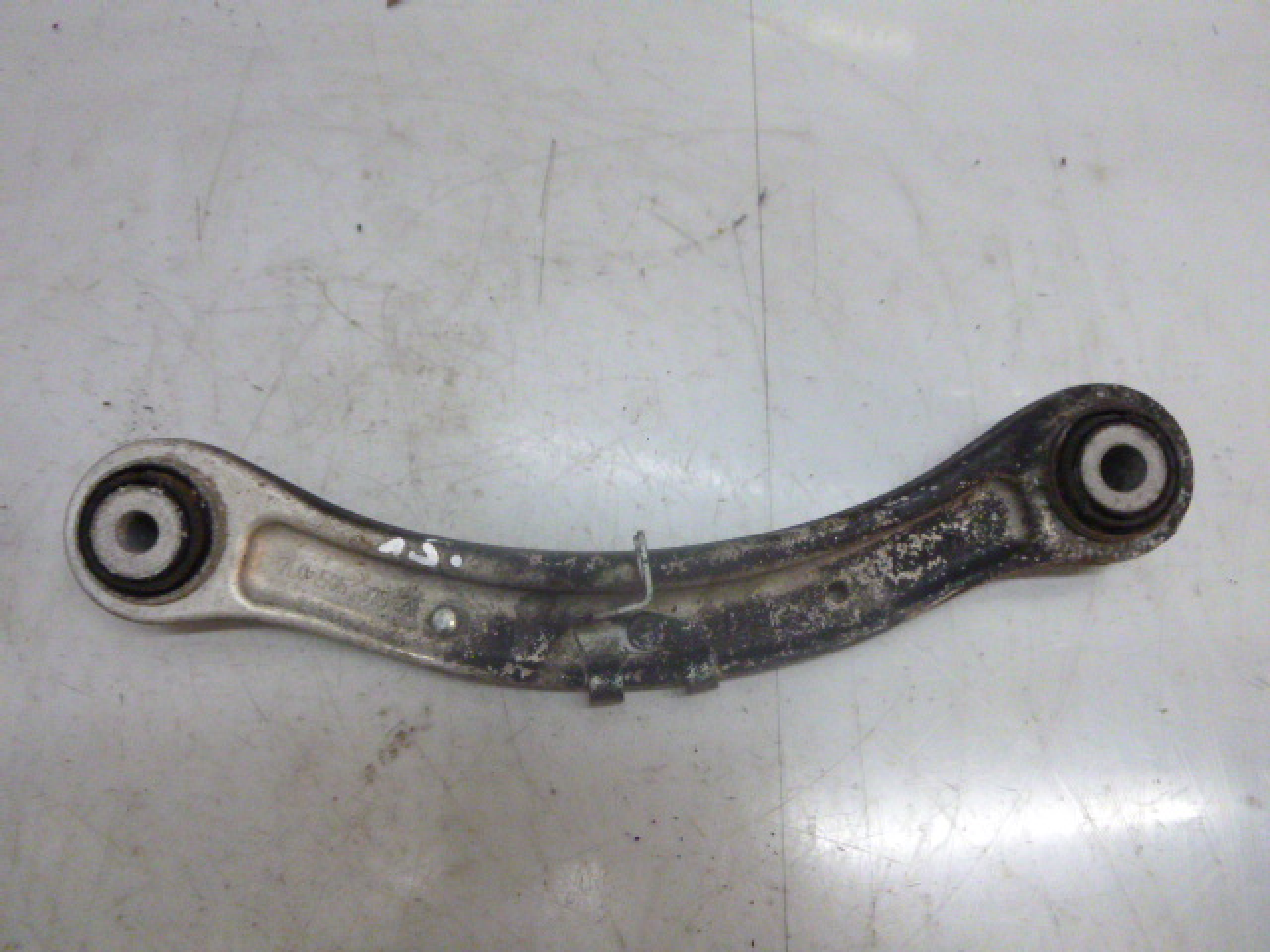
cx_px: 635
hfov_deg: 69.4
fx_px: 917
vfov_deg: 54.9
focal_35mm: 25
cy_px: 476
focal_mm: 4.5
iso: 800
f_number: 3.9
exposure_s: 1/60
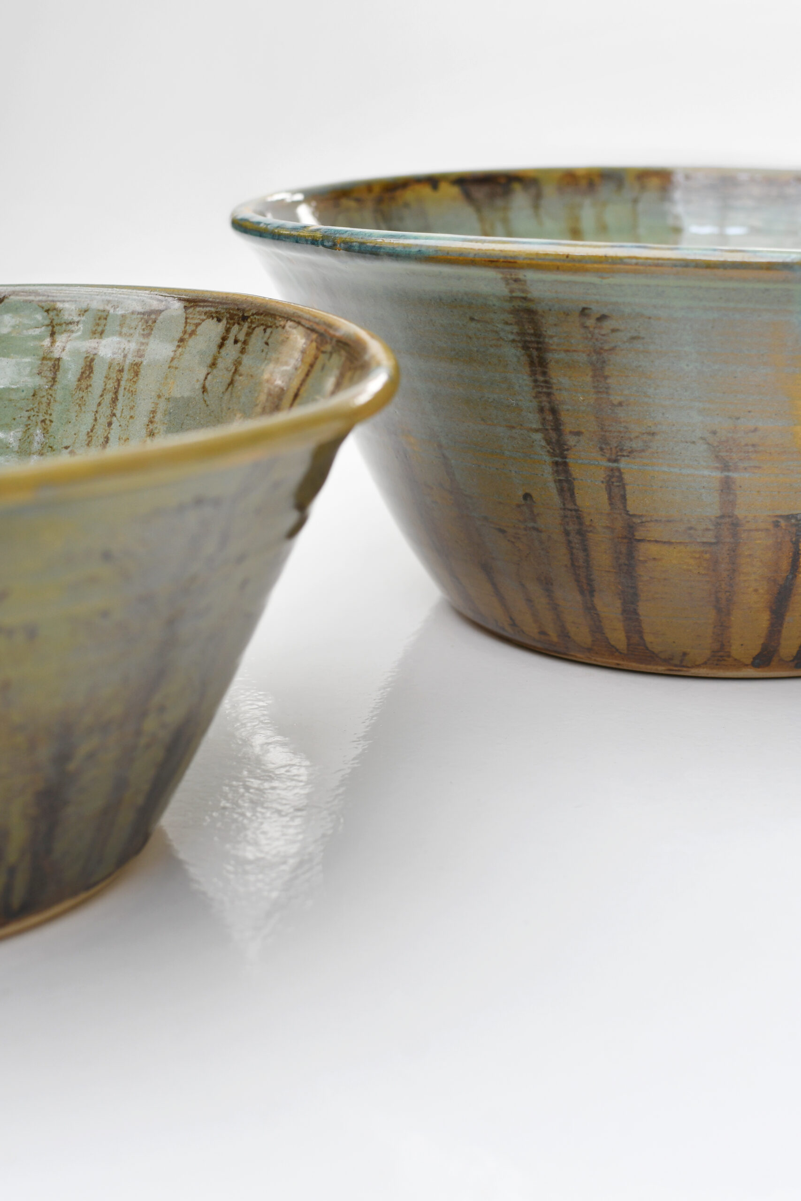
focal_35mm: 52
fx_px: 1735
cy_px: 600
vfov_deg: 38.2
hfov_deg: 26.0
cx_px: 400
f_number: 5
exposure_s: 1/125
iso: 200
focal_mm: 35
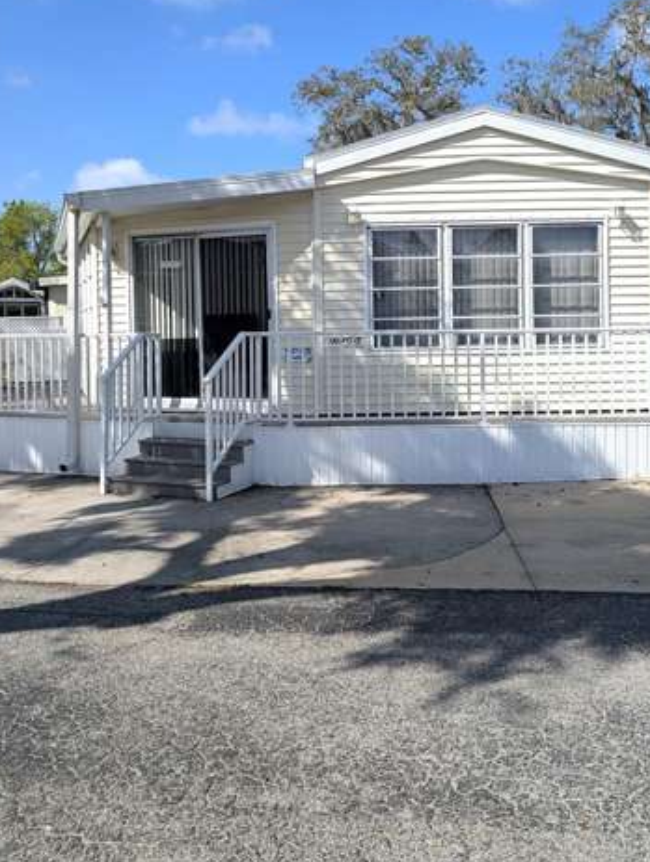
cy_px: 330
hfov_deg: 43.1
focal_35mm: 33
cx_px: 341
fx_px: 824
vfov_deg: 54.7
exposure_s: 1/1541
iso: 19
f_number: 1.68
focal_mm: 6.9
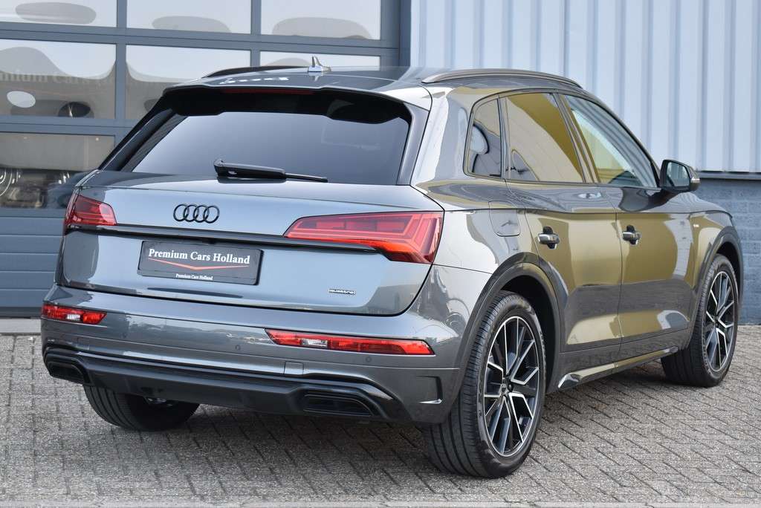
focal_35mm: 72
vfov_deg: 19.0
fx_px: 1523
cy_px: 254
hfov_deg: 28.1
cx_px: 380
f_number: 6.3
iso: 400
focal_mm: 48
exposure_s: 1/160
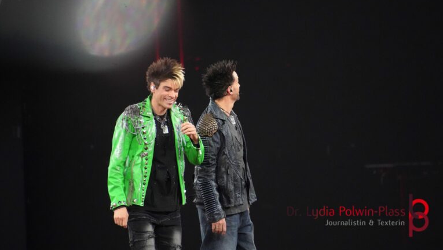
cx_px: 222
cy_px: 123
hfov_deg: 4.6
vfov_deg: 2.6
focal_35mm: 473
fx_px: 5558
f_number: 6.3
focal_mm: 300
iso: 6400
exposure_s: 1/250
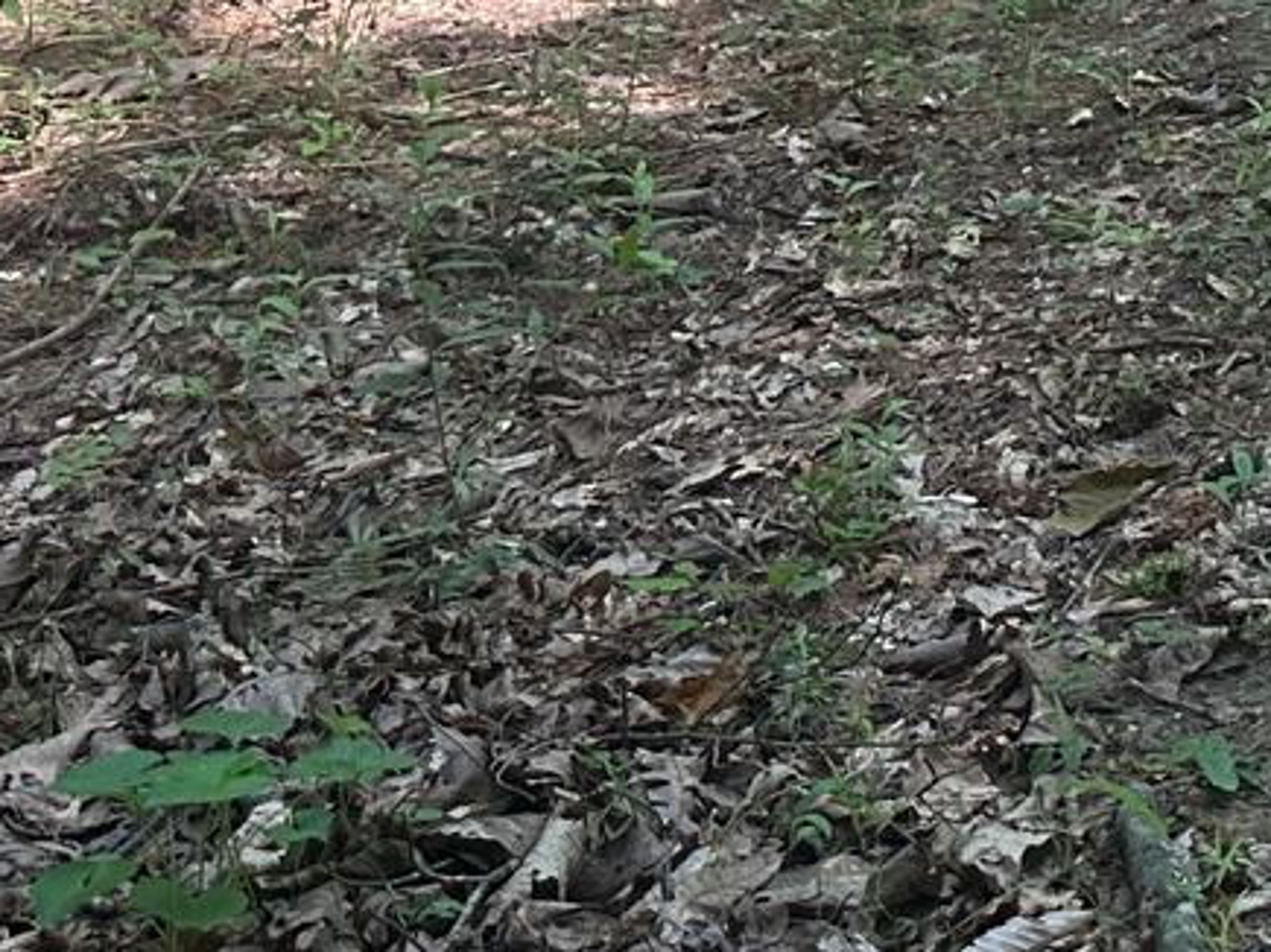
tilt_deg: -7.3
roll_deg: +2.5
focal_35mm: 113
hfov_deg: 14.7
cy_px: -1005
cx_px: 2451
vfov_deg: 11.6
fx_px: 4148
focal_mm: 6.86
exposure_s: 1/426
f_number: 1.78
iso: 80
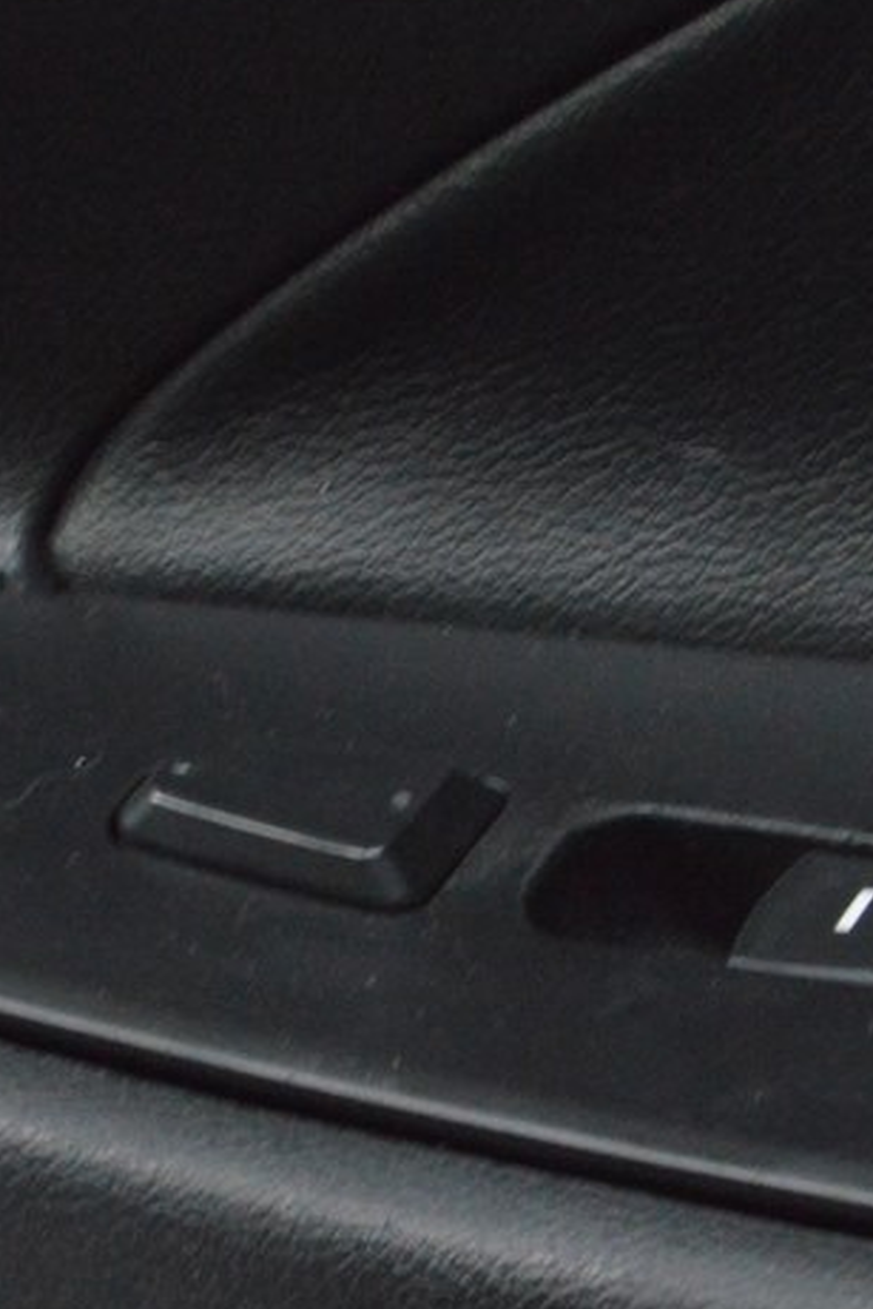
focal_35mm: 160
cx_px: 702
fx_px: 5815
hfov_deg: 8.6
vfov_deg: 12.8
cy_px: 699
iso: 6400
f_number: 20
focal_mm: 48
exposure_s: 1/15
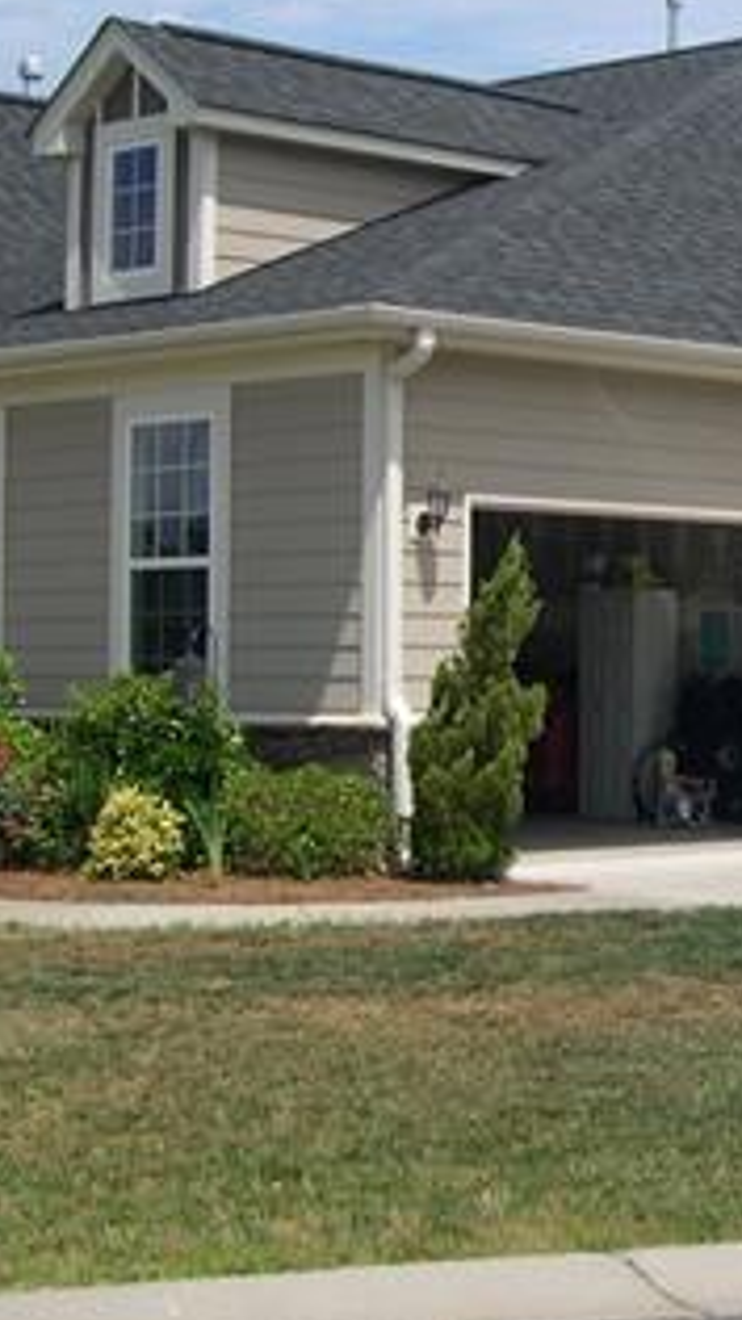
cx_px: 968
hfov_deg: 13.8
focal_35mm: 84
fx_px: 2940
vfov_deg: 25.3
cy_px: 545
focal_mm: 8
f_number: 7.6
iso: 100
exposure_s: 1/229
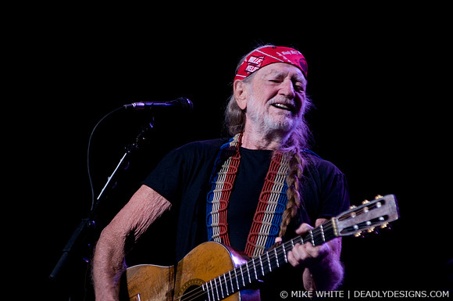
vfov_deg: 4.6
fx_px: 3770
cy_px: 150
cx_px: 226
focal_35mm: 300
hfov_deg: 6.9
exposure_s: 1/320
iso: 800
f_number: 3.2
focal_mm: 200
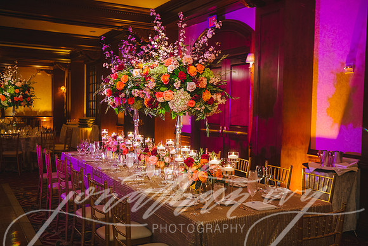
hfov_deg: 48.4
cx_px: 184
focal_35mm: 40
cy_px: 123
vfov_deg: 33.4
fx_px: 409
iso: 2000
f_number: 3.5
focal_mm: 40
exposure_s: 1/60
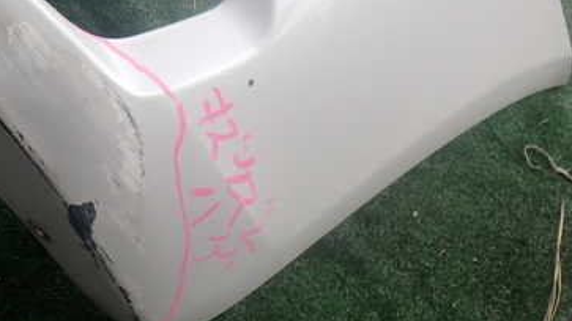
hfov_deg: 37.5
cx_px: 139
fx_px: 819
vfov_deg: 21.7
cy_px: 36
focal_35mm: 54
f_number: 3.2
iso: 100
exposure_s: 1/320
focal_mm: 5.4
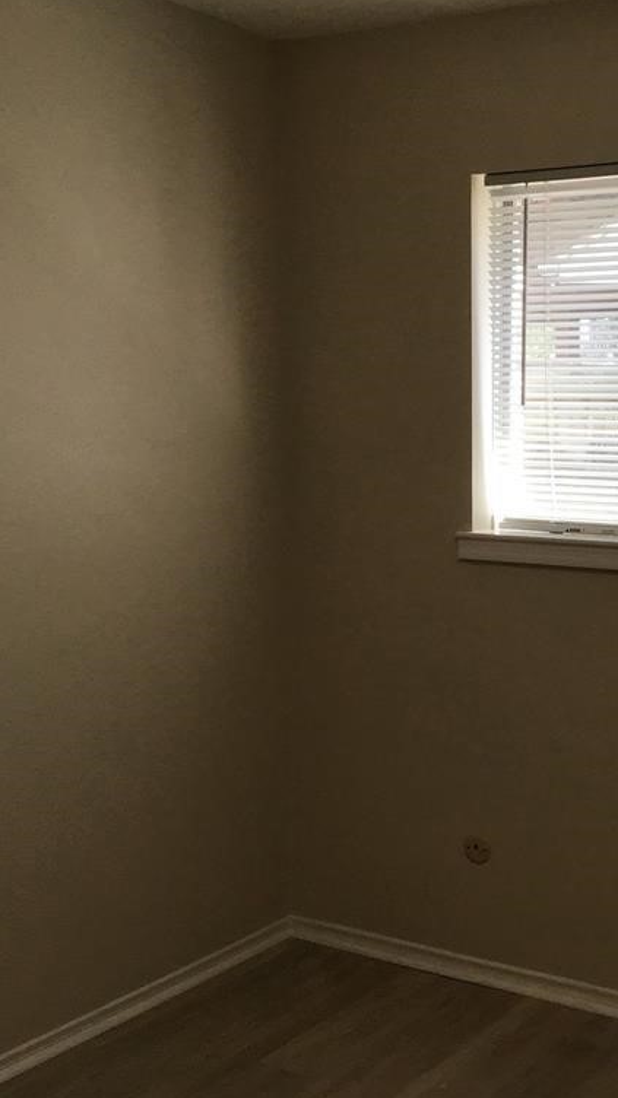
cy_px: 543
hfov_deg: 25.2
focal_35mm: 46
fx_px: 1340
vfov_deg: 44.6
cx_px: 549
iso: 50
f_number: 2.4
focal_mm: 3.3
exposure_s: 1/100
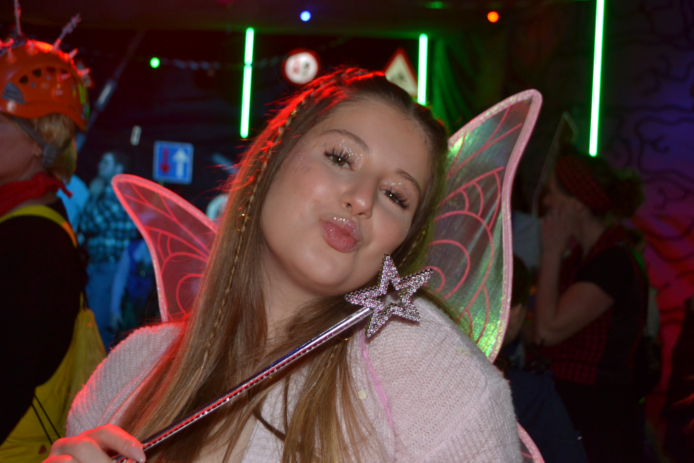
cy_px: 232
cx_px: 347
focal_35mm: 39
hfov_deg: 49.6
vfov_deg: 34.2
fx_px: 752
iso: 1000
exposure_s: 1/60
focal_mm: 26
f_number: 4.2
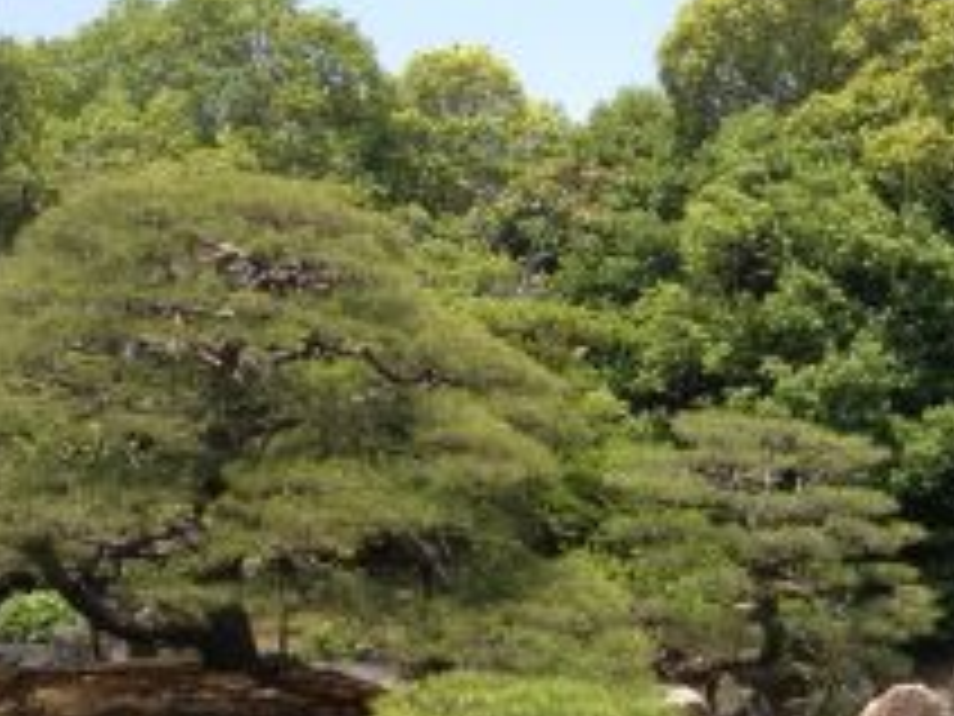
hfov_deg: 19.2
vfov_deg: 14.6
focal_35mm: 99
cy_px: 797
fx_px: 2728
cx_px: 972
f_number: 2.4
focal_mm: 4.28
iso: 50
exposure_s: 1/849
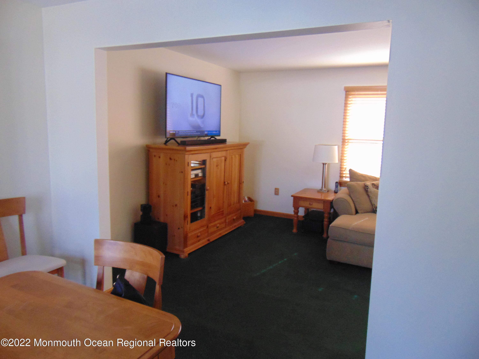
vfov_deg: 54.9
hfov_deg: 69.4
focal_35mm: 25
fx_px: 346
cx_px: 240
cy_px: 180
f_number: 3
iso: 320
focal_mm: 4.5
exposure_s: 1/30
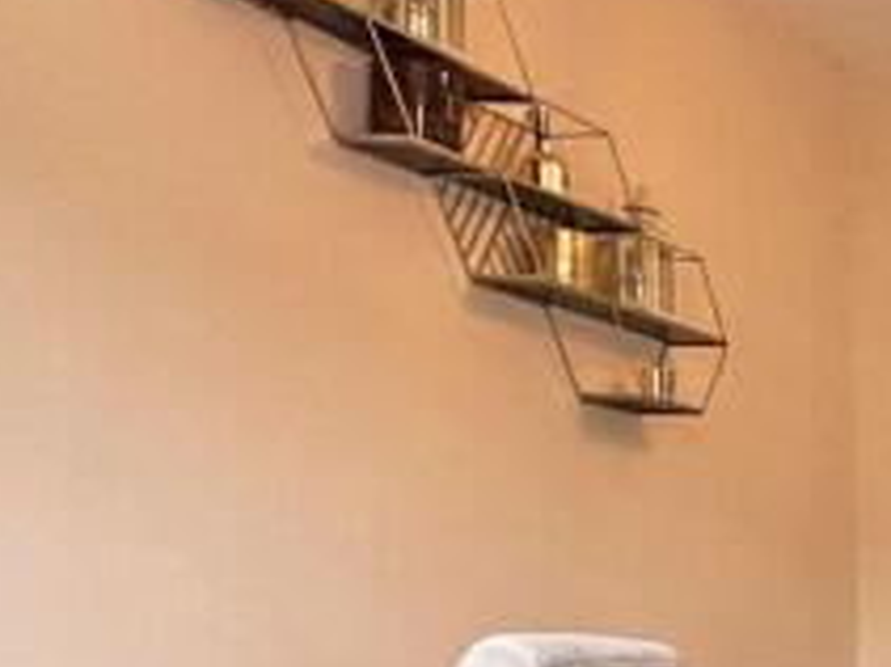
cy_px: 747
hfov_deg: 19.1
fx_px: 1749
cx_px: 1723
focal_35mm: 68
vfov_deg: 20.5
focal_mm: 2.22
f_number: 2.2
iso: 125
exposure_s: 1/99
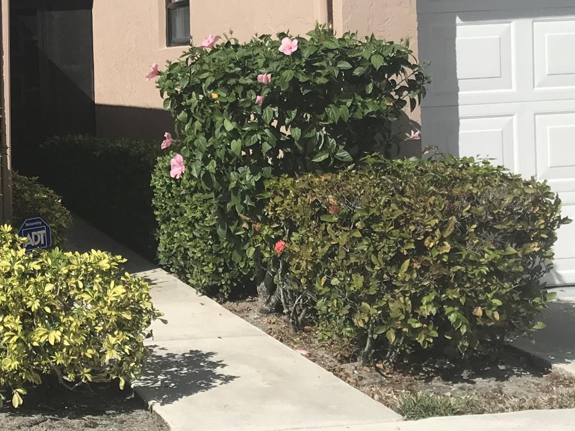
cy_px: 161
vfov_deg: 19.4
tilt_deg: -4.4
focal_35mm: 76
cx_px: -24
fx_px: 1263
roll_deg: +2.6
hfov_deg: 24.3
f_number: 1.8
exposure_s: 1/4167
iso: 20
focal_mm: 3.99
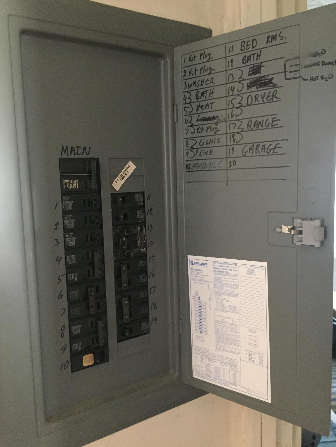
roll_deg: +1.5
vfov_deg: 61.7
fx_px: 375
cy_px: 224
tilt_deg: -5.9
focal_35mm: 29
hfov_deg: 48.2
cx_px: 168
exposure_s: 1/24
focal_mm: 4.15
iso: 250
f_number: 2.2
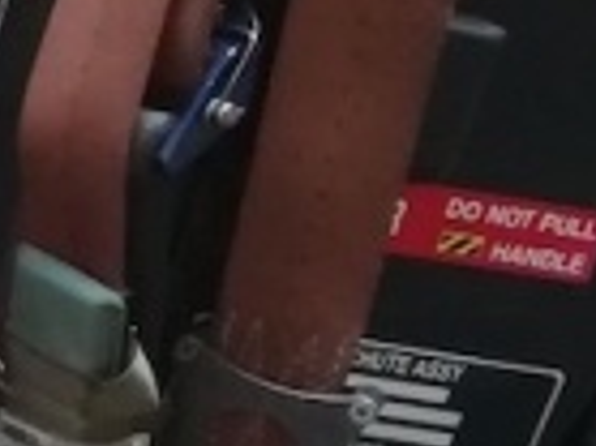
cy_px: 249
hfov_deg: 11.5
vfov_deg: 9.9
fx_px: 2580
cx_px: -695
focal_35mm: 150
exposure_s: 1/14.3
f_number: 2.2
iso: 500
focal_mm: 3.83
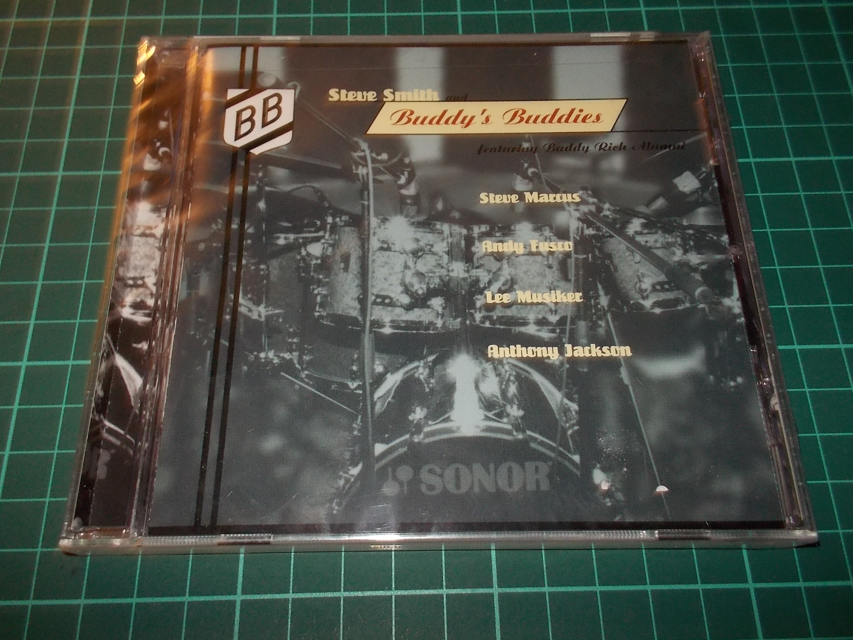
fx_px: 739
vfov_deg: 46.8
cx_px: 418
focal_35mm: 30
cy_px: 319
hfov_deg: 60.0
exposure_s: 1/30
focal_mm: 4.1
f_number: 3.3
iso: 200
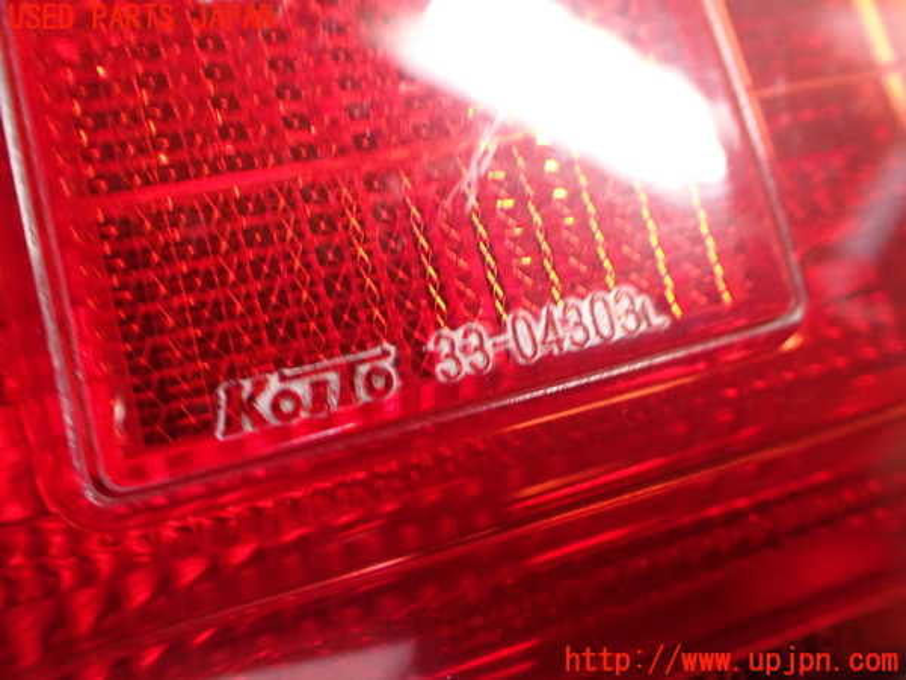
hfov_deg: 60.0
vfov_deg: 46.8
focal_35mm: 30
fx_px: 785
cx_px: 453
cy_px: 340
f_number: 2.3
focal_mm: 5.4
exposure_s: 1/30
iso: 1000
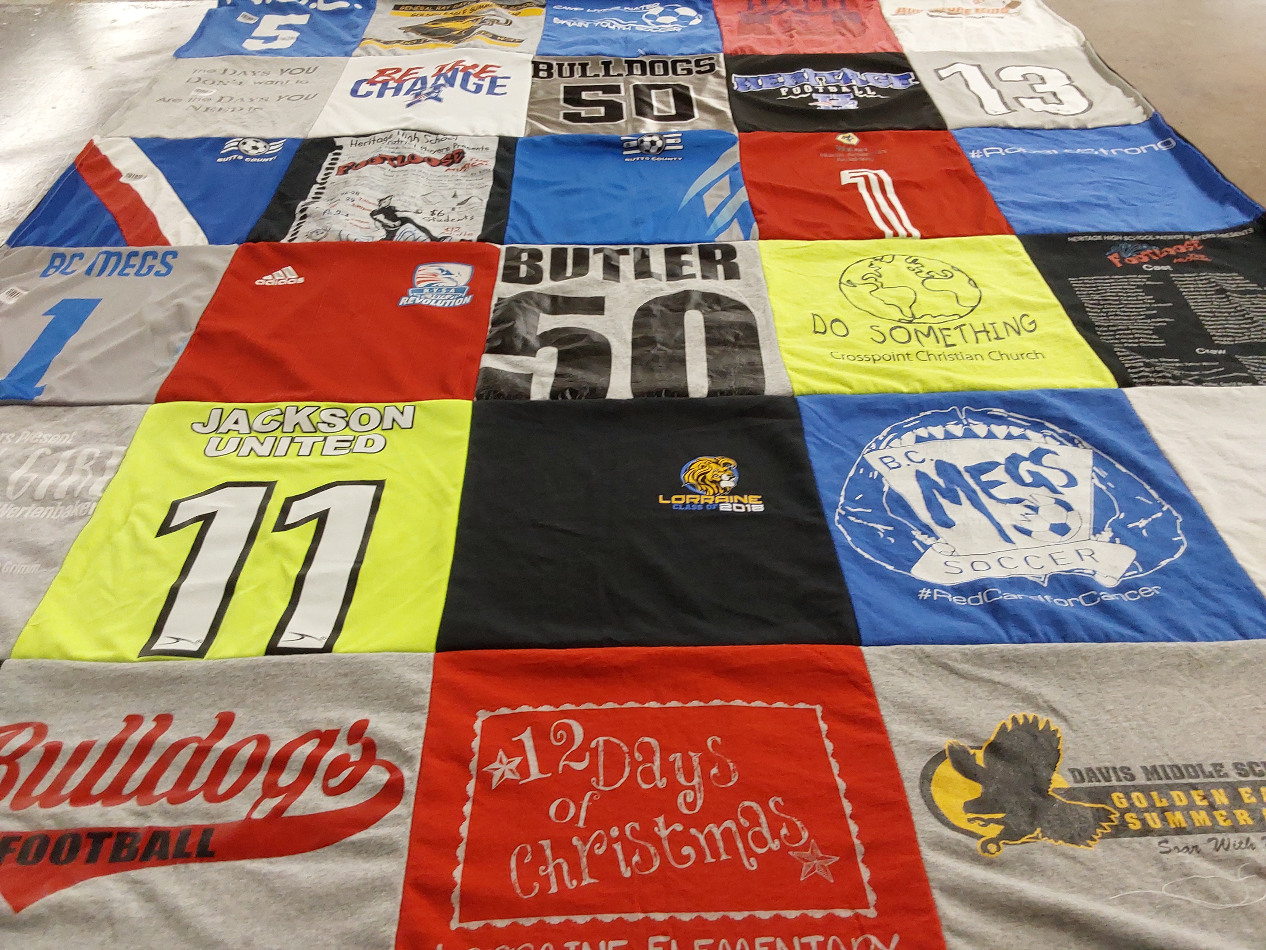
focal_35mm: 28
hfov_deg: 63.4
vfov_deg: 49.7
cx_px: 633
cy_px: 475
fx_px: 1024
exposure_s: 1/60
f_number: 1.9
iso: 125
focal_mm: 2.91
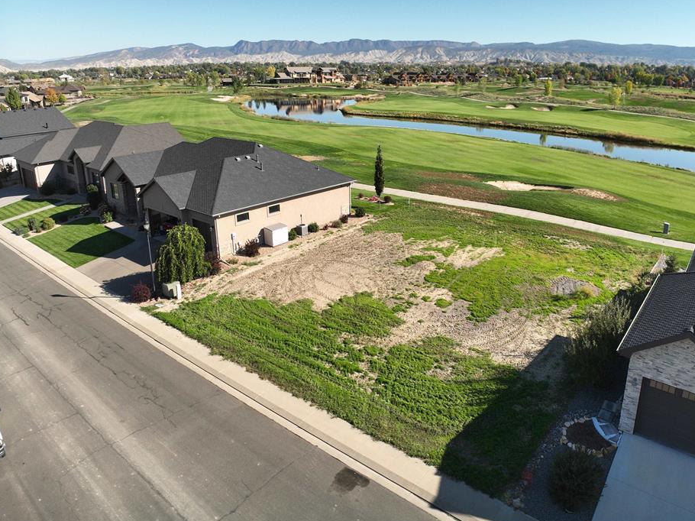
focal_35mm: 27
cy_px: 269
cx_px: 385
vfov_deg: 51.3
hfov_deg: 65.2
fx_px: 542
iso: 110
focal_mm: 12.29
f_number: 2.8
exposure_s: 1/240
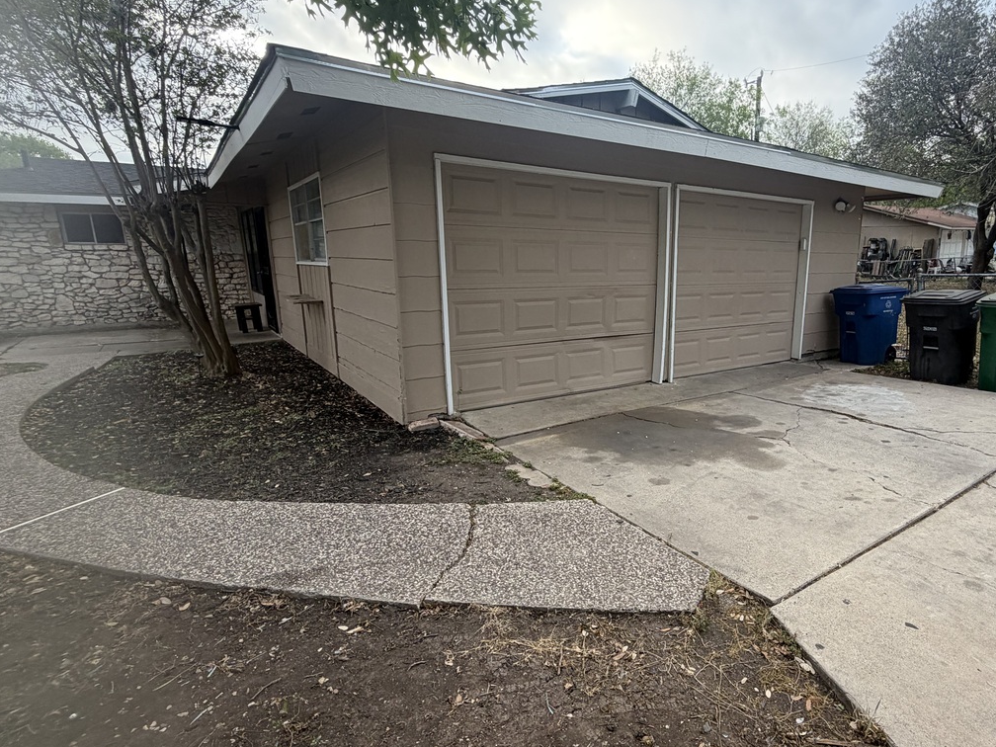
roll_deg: +0.1
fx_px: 575
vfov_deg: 66.0
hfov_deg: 80.2
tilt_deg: -13.1
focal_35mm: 20
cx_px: 623
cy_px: 385
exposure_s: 1/233
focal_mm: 2.22
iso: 50
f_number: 2.2
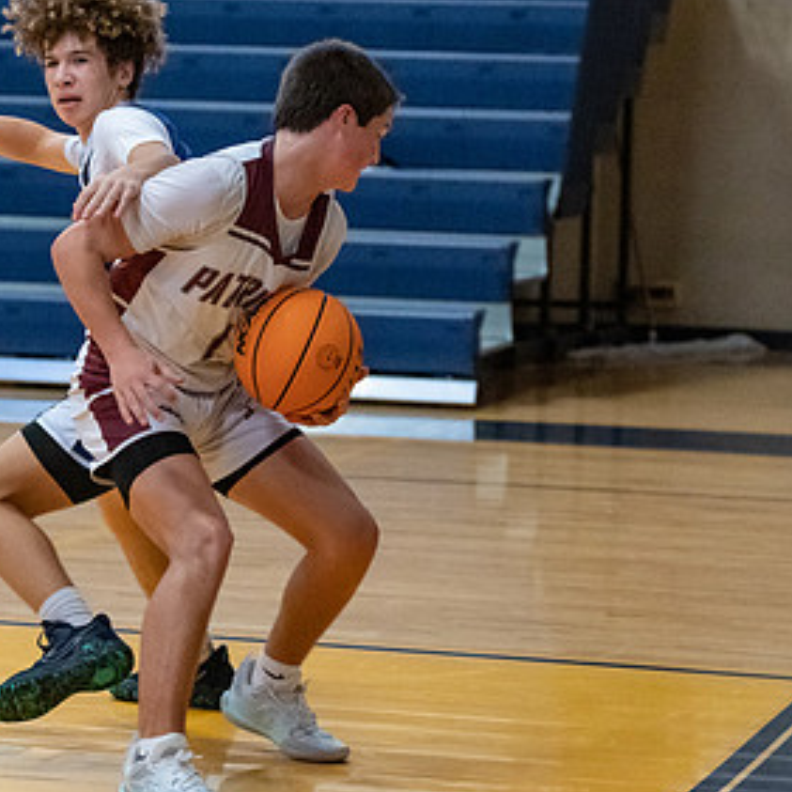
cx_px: 224
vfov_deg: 10.5
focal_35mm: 167
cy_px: 253
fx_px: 4323
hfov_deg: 10.5
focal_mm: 70
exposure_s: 1/1000
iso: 5000
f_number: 2.8
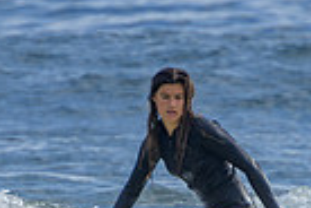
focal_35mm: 2060
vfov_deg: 0.7
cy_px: 271
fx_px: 17795
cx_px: 285
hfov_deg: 1.0
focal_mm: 400
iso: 160
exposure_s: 1/1600
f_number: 5.6
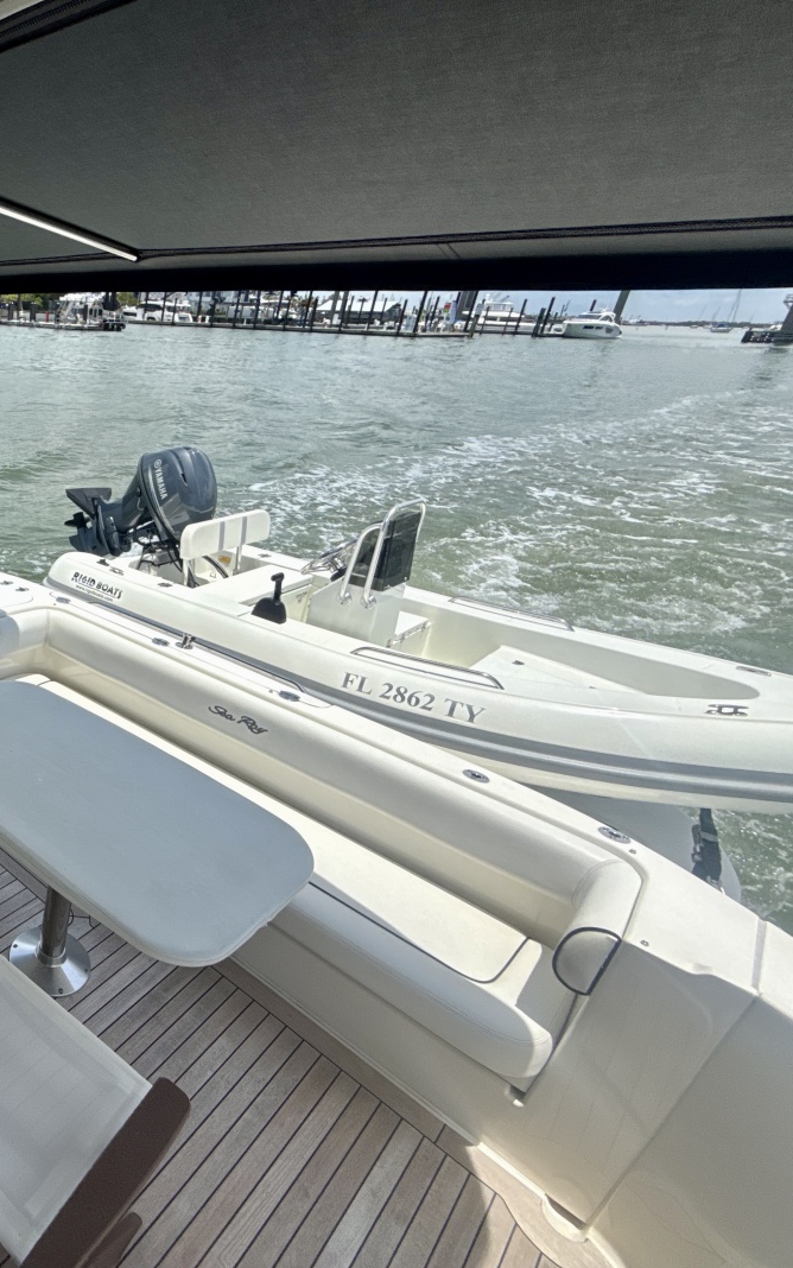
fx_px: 691
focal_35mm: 20
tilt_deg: -18.7
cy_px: 630
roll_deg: -1.9
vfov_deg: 85.0
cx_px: -32
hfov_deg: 47.4
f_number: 2.2
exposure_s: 1/3663
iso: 50
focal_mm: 2.22
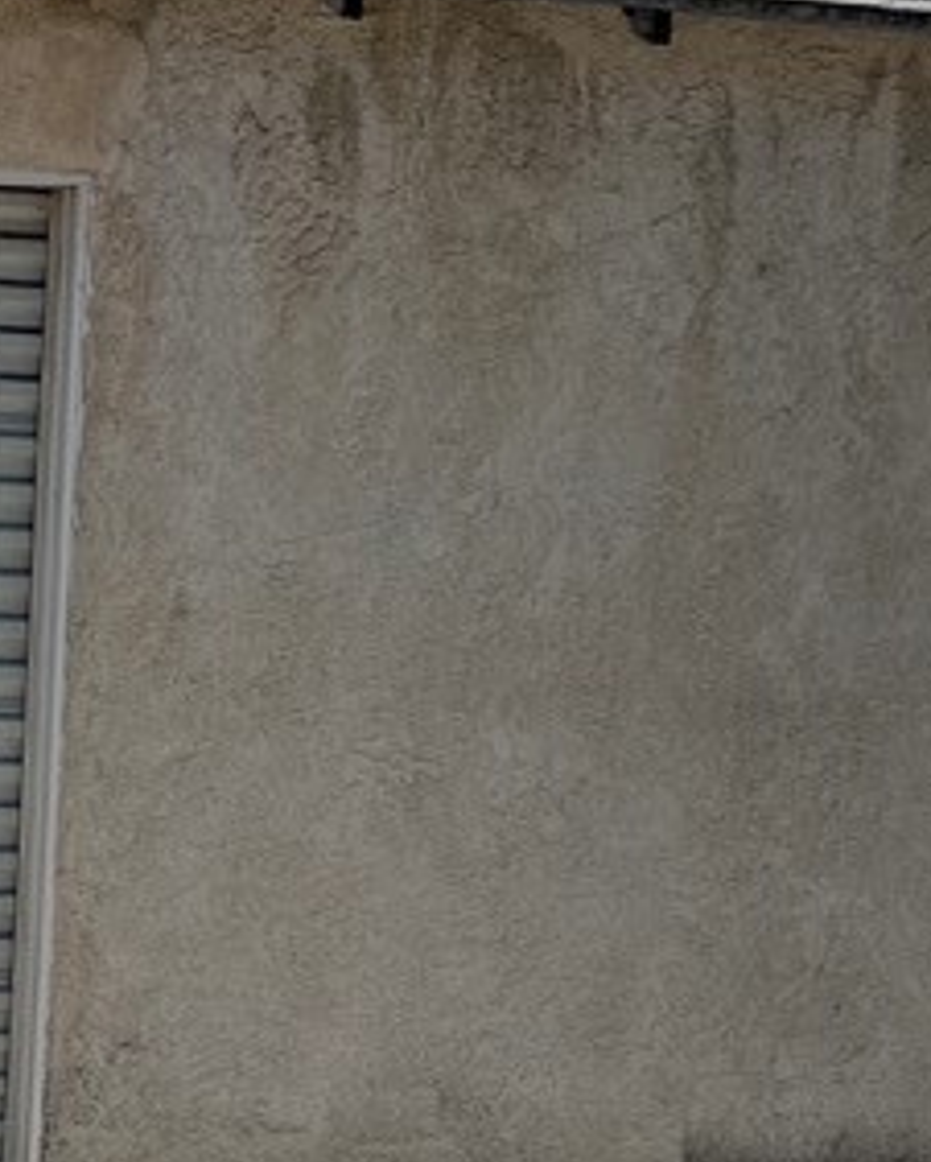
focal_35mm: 92
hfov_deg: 16.5
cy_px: 931
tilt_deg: -9.2
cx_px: 99
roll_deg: -2.6
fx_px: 3165
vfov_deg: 20.6
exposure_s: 1/5587
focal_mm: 5.7
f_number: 1.5
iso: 50
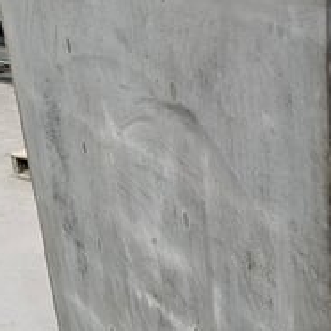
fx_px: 757
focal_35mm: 70
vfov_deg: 24.6
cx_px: 303
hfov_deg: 23.9
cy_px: 195
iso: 640
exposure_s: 1/60
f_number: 1.7
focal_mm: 6.3
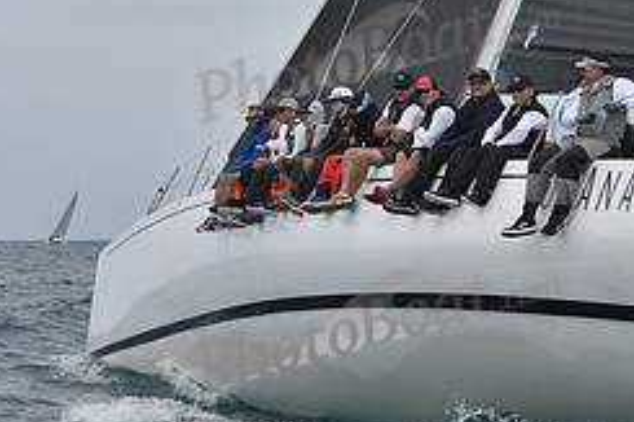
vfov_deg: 8.3
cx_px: 696
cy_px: 154
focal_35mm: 166
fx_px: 2921
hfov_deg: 12.2
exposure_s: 1/800
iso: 250
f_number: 10
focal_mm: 70
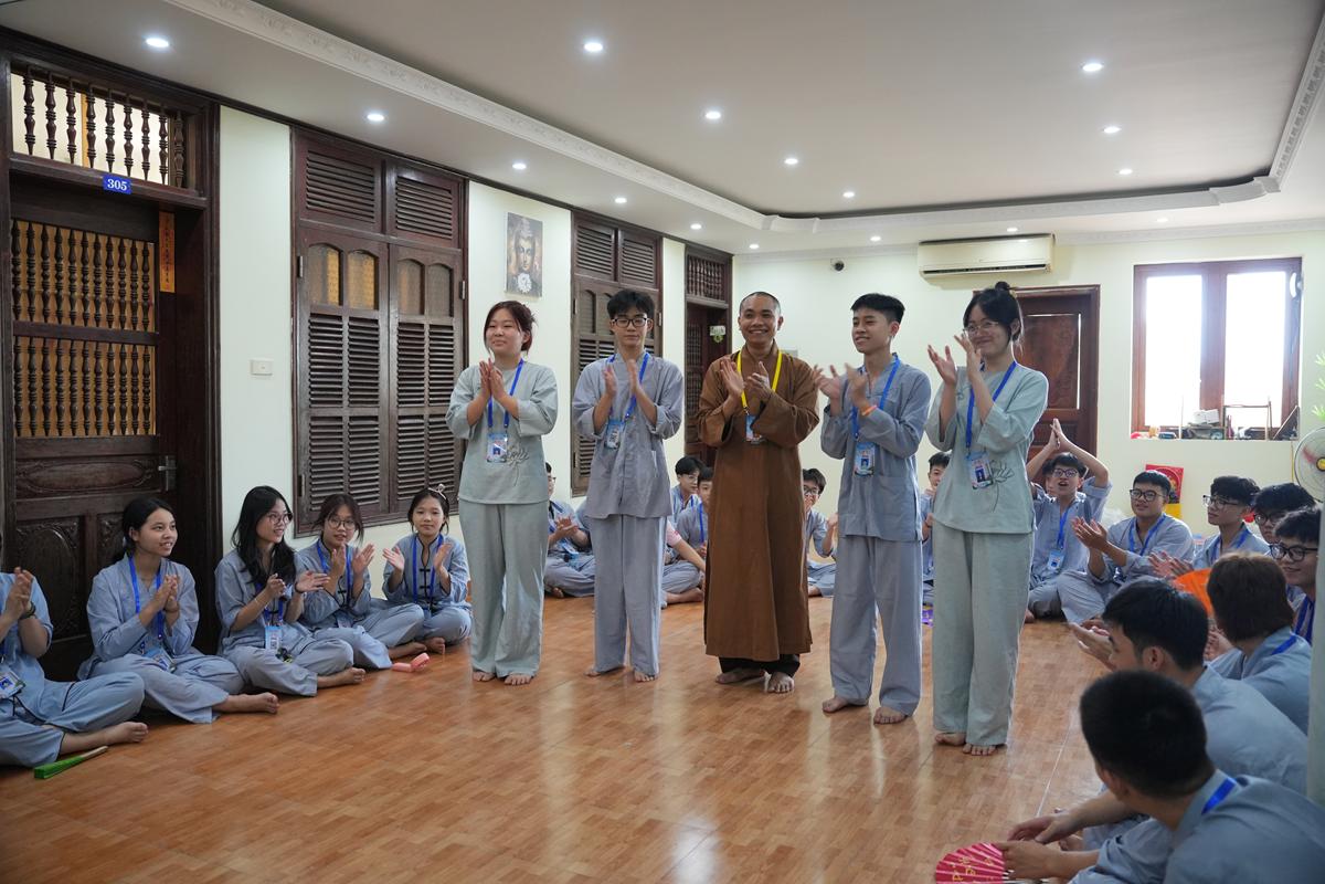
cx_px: 662
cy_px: 442
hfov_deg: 65.5
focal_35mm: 28
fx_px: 1030
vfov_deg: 46.4
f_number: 2.8
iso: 3200
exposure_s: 1/200
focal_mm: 28
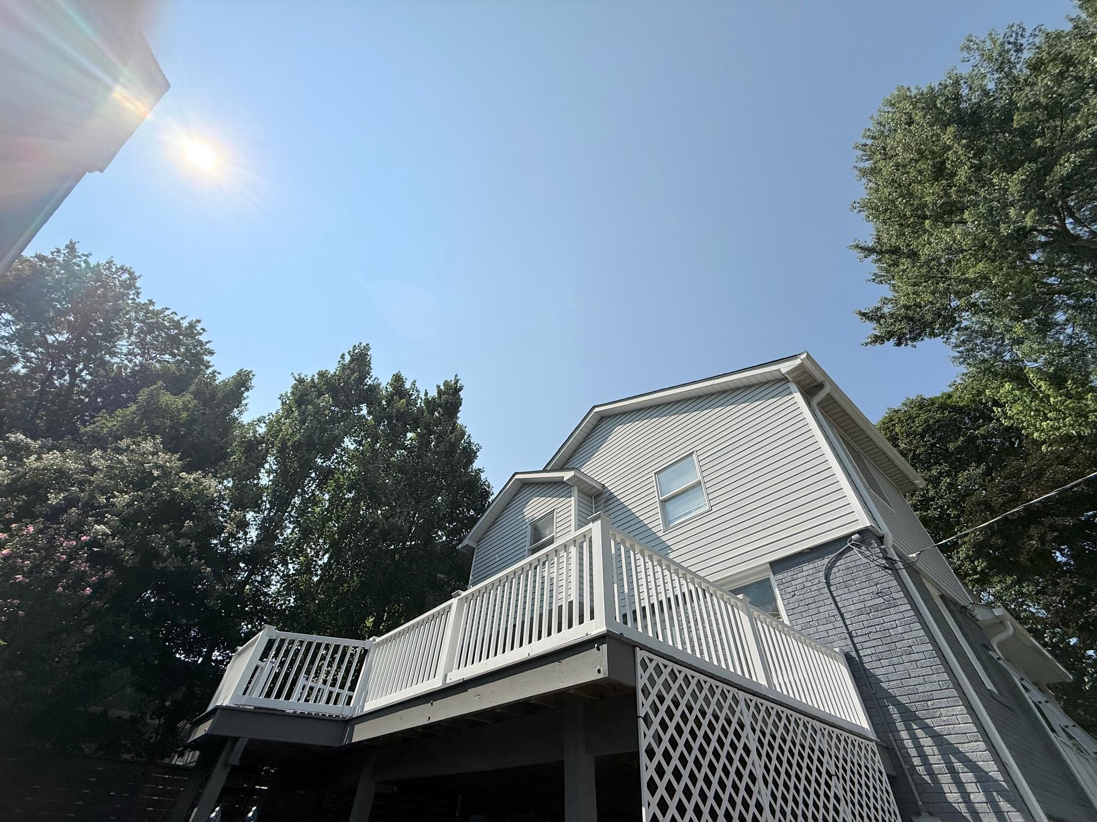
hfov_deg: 102.1
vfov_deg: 85.7
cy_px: 411
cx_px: 548
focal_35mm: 14
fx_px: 444
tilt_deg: +45.7
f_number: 2.2
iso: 50
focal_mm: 2.22
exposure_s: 1/4425
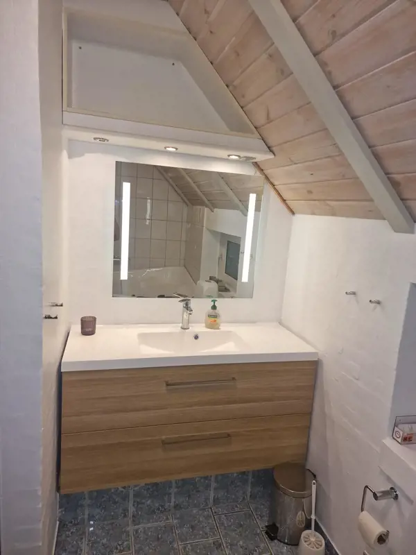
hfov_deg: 58.9
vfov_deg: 73.9
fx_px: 369
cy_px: 278
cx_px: 208
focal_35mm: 23
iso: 160
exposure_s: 1/100
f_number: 1.8
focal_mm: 6.4
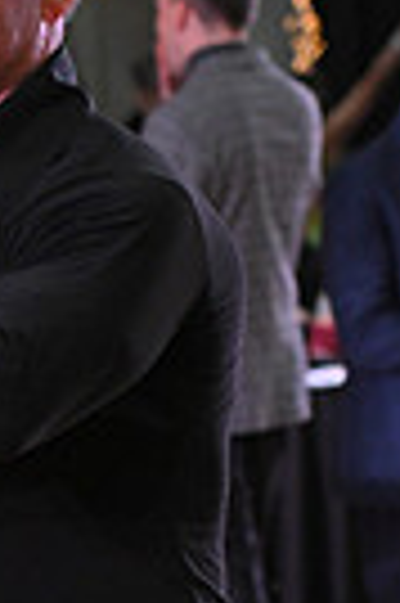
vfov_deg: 5.1
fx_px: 6667
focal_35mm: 399
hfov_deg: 3.4
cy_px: 954
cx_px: -348
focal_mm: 92
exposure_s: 1/320
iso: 2000
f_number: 5
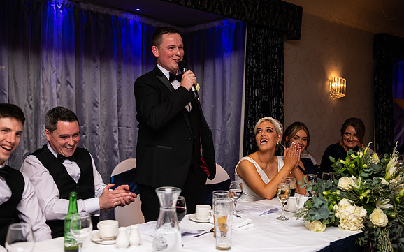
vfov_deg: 29.8
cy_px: 132
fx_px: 473
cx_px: 202
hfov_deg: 46.2
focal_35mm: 43
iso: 640
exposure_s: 1/160
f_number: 3.5
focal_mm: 42
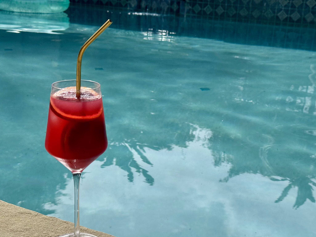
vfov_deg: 26.1
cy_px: 127
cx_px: 165
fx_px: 511
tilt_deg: -16.3
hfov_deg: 34.3
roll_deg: -3.4
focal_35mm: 56
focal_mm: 6.76
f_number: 1.78
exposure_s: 1/4608
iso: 64
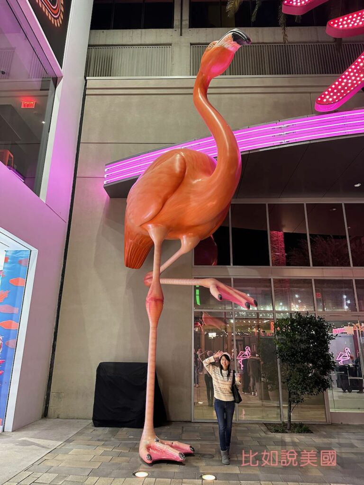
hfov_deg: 56.8
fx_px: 336
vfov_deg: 71.6
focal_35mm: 24
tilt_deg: +18.1
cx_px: 182
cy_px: 242
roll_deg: -1.0
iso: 400
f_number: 1.78
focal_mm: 6.86
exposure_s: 1/60
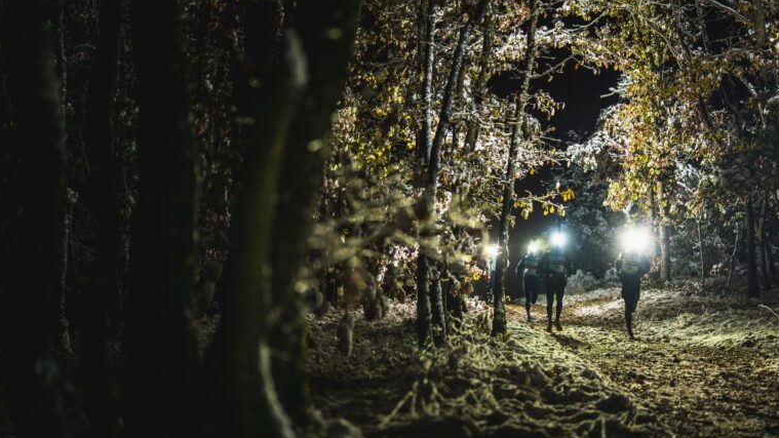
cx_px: 387
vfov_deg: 22.6
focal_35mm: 53
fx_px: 1095
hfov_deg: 39.2
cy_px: 211
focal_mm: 50
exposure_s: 1/100
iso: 3200
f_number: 1.2
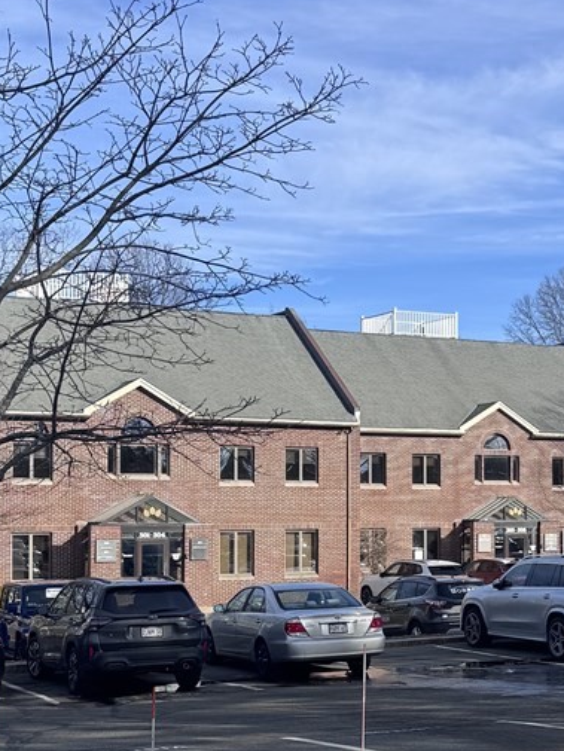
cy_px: 471
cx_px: 557
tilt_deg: +2.2
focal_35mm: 73
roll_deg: +1.7
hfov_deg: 19.6
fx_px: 1585
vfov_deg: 26.6
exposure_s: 1/4049
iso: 80
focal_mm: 6.76
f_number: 1.78
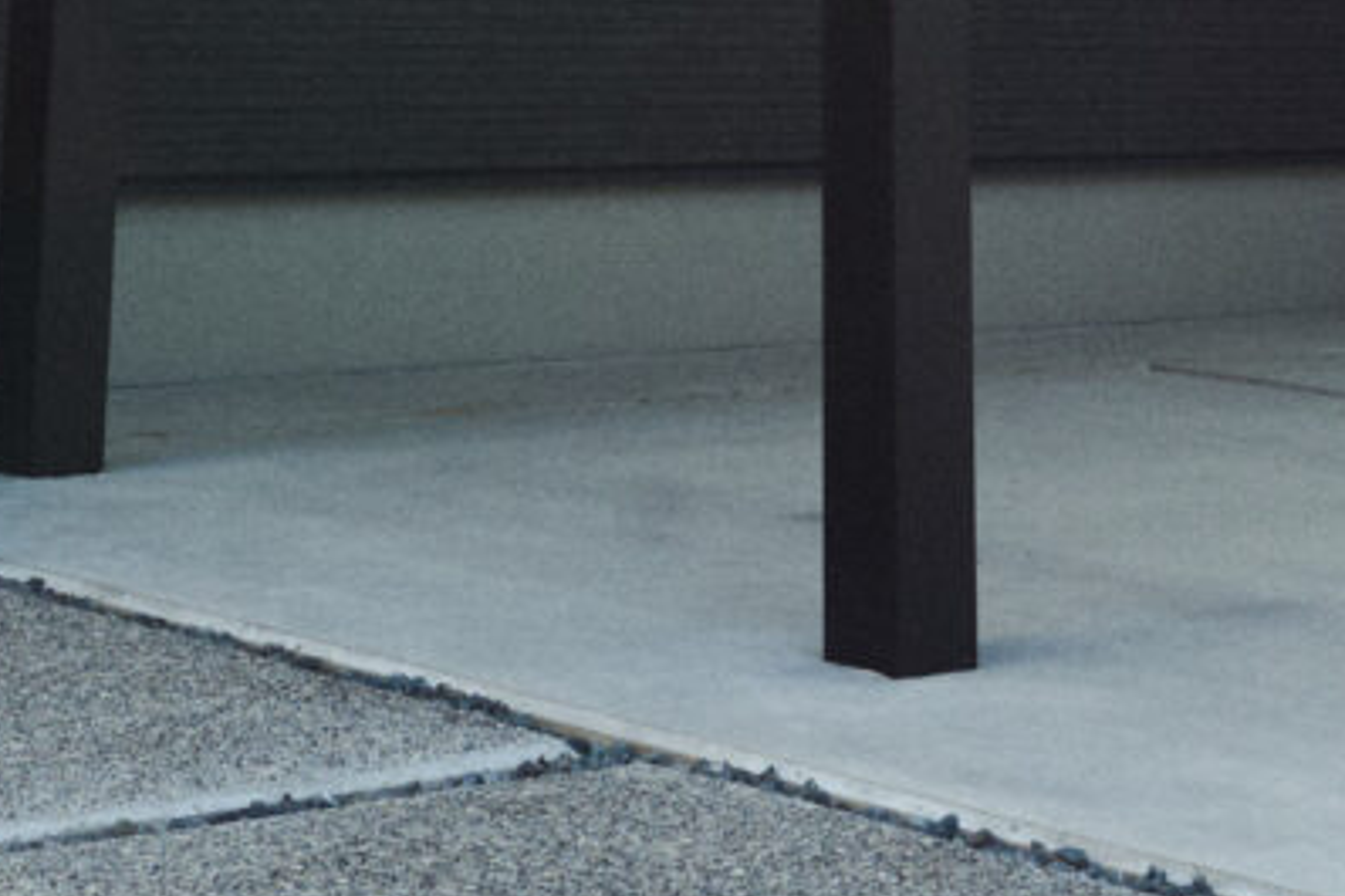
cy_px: -1175
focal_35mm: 103
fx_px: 3846
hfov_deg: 19.8
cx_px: 814
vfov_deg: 11.3
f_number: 9
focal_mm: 16
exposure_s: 1/125
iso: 200
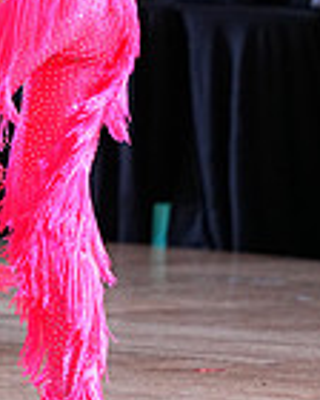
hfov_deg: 2.5
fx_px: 7411
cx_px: -159
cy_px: -220
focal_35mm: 626
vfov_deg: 3.1
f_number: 4
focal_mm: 161
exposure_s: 1/400
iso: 2500
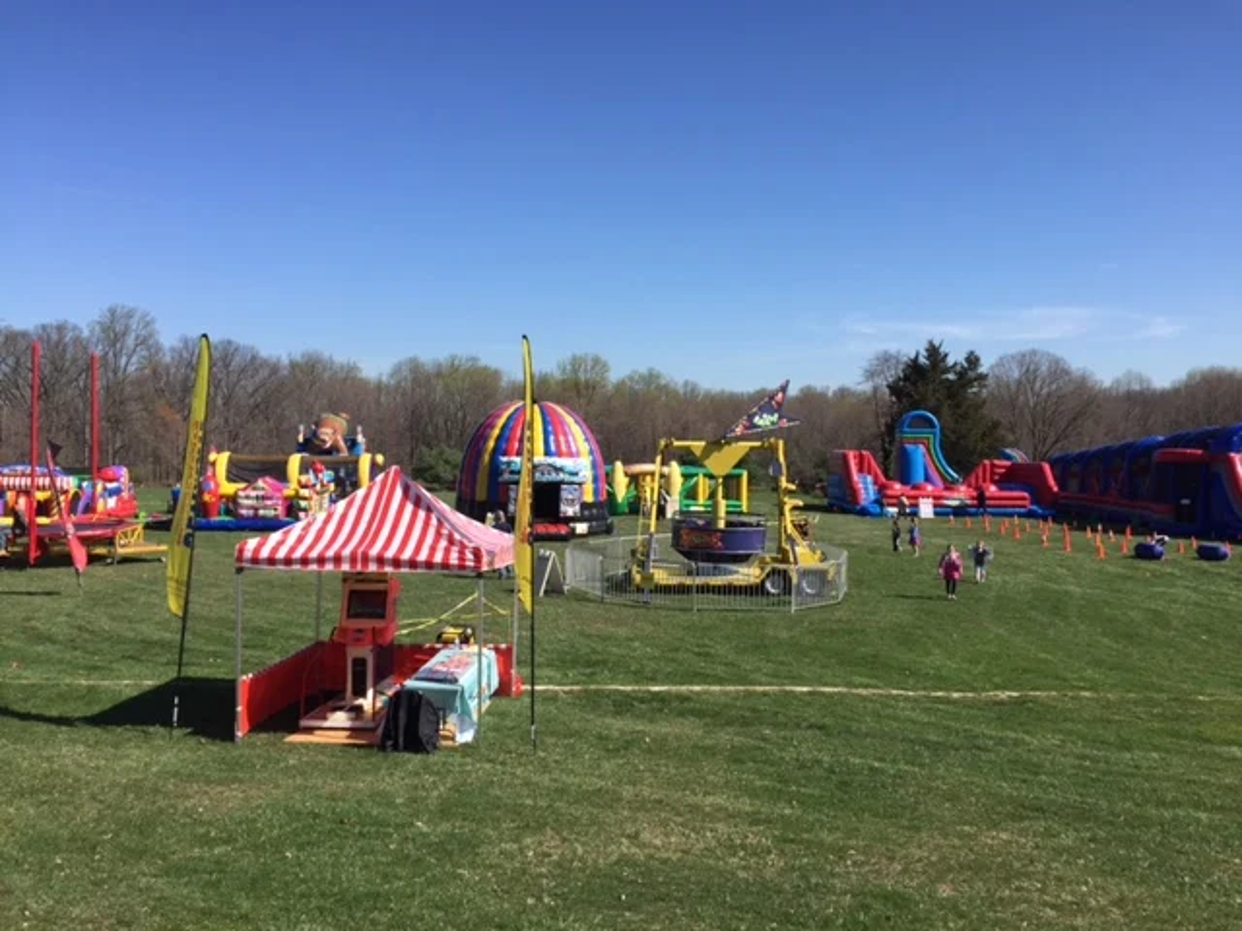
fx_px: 1041
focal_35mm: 29
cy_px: 466
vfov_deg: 48.2
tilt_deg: -3.1
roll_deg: +0.3
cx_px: 621
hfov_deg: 61.7
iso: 32
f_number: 2.2
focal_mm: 4.15
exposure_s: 1/1799
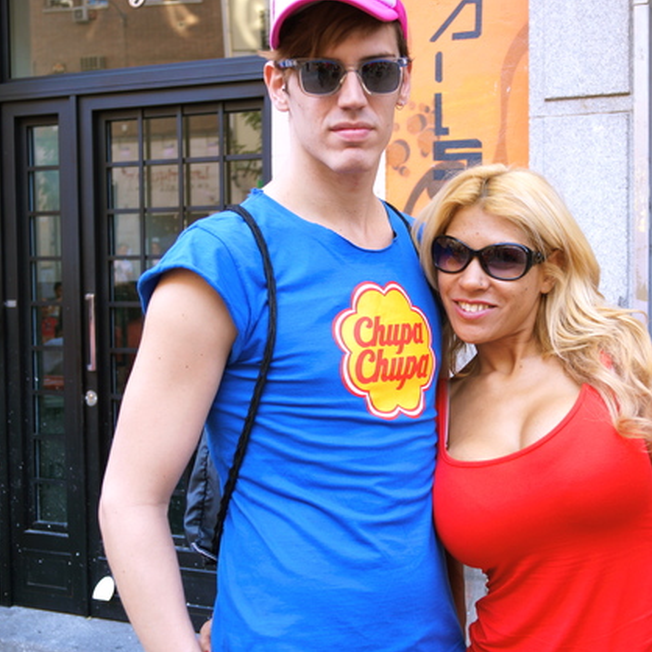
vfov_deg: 34.0
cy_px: 326
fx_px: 1065
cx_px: 421
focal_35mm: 50
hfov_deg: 33.8
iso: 100
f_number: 4
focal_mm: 26
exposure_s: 1/30
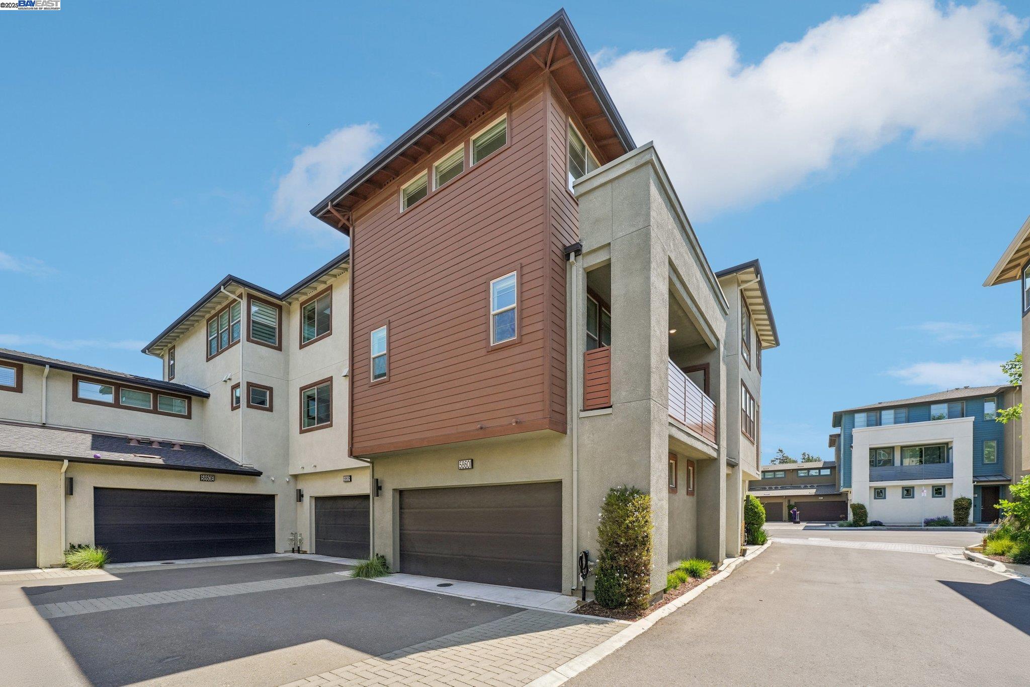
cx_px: 515
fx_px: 400
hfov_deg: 104.3
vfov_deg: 81.2
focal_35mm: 14
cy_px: 344
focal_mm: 14
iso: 640
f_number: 8
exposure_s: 1/640
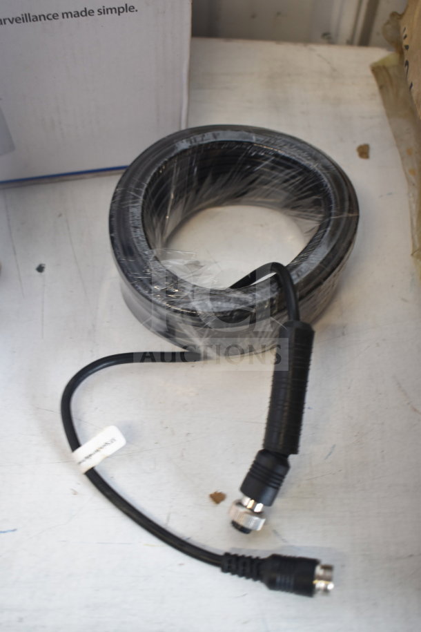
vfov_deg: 47.9
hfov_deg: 33.0
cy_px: 316
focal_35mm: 40
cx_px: 210
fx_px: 710
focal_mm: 27
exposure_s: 1/40
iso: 450
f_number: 4
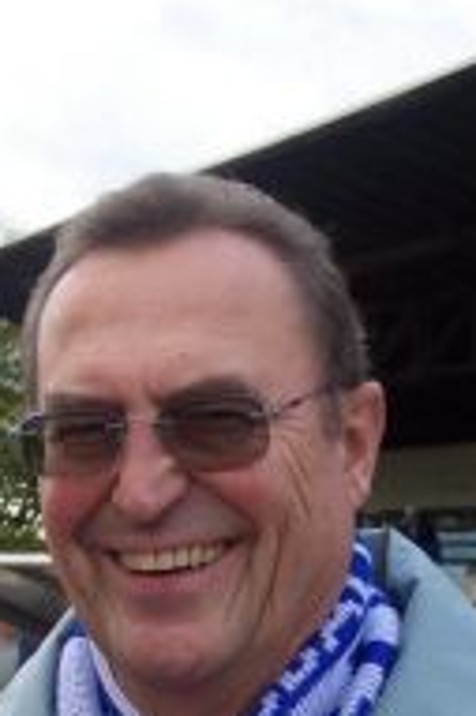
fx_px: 1689
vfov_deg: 23.7
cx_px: 191
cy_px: 525
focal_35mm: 85
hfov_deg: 16.0
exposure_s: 1/250
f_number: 3.4
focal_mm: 8
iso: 100
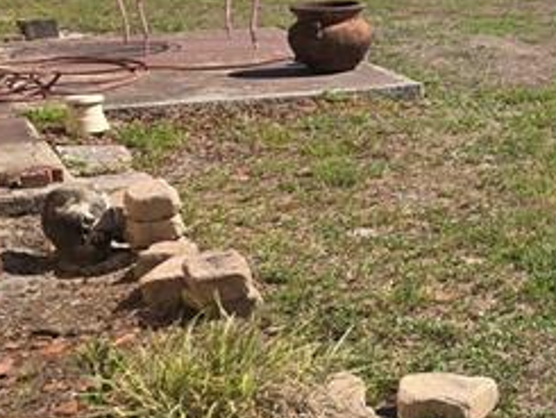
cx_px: 842
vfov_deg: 15.4
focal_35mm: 96
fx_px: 1543
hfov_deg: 18.1
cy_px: 154
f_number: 1.7
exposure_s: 1/4889
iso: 80
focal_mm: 6.3
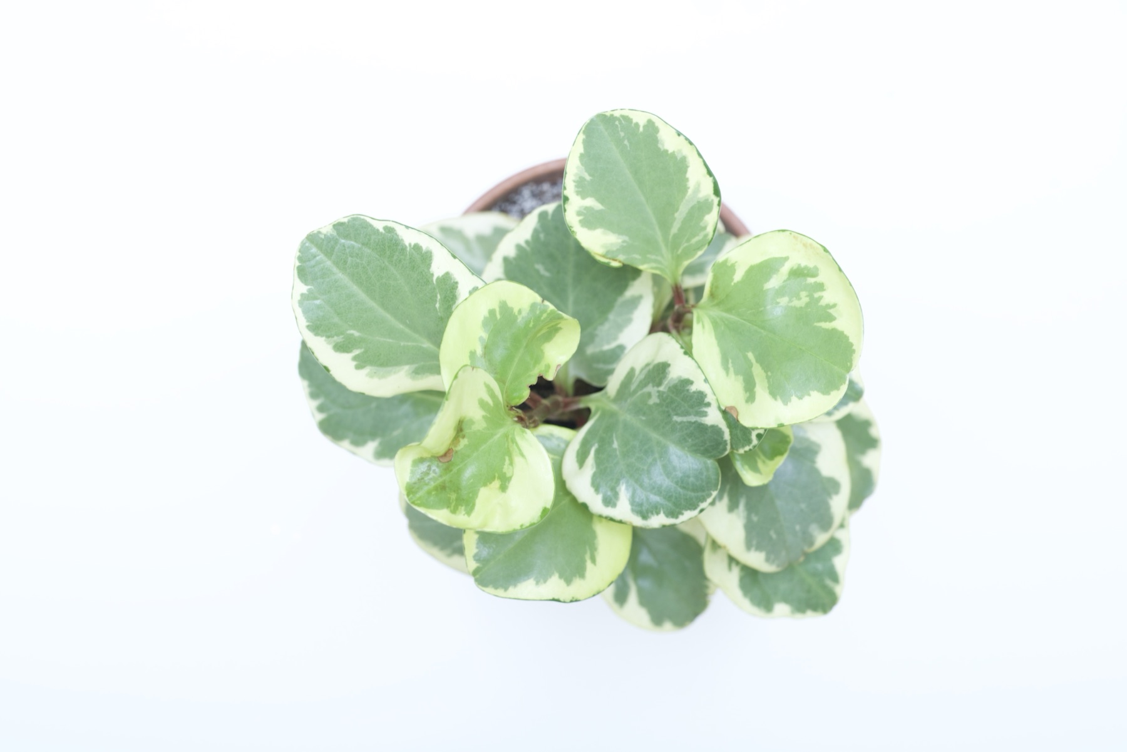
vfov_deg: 27.0
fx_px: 1566
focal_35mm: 50
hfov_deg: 39.6
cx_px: 564
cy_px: 376
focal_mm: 50
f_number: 4.5
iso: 400
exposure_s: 1/200
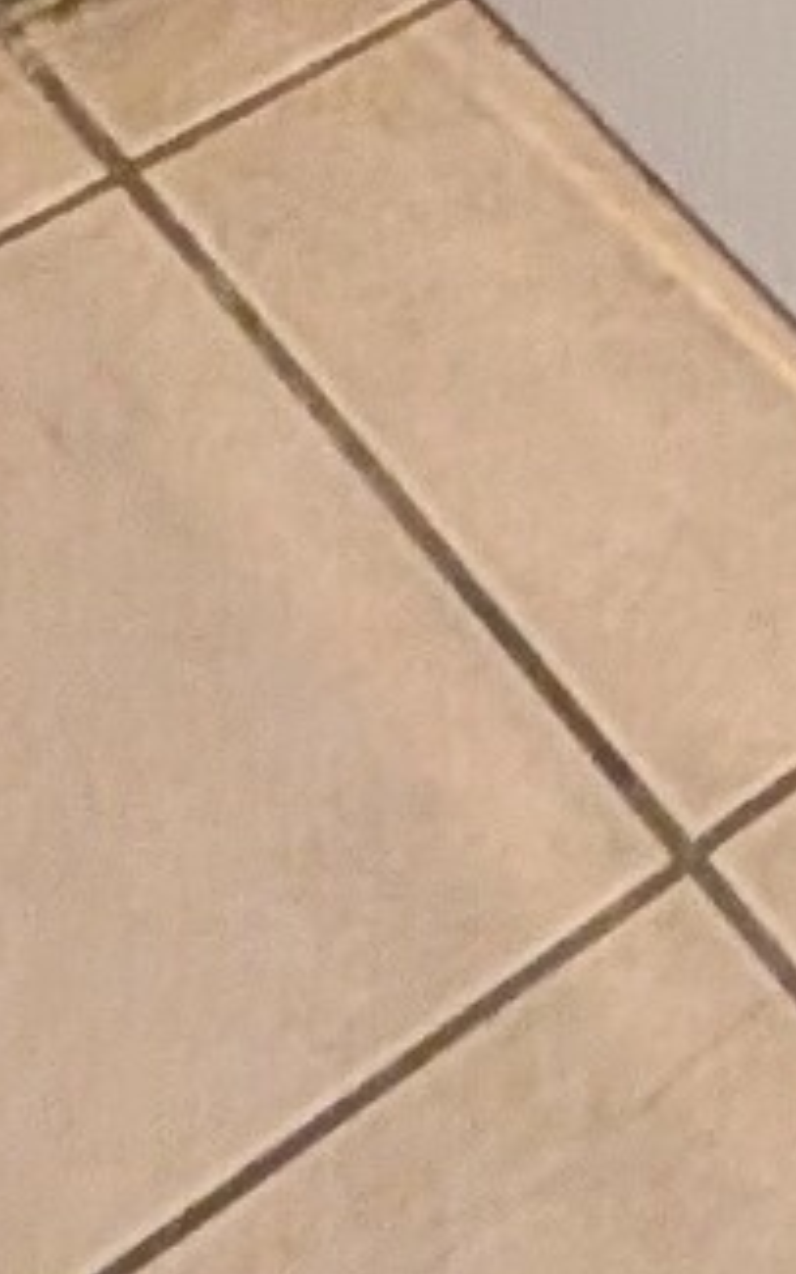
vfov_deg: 10.0
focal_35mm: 120
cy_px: -2979
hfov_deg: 10.5
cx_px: 1192
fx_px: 4167
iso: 153
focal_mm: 2.02
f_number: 1.7
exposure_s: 1/60
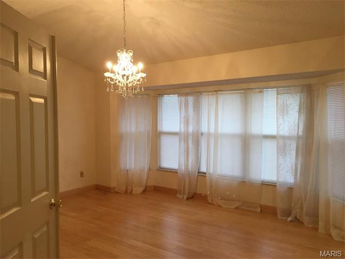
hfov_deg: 61.7
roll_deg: +0.8
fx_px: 289
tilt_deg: -0.8
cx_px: 172
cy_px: 130
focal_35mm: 29
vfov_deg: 48.2
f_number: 2.2
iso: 40
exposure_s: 1/30
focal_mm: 4.15
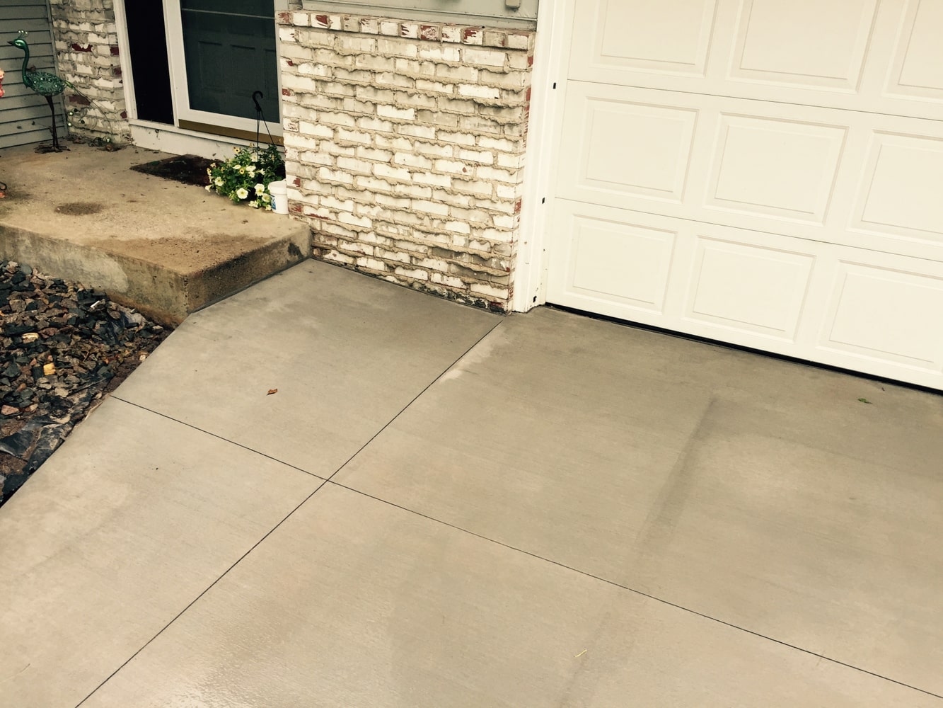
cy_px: 354
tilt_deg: -26.2
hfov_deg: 61.7
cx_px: 472
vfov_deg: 48.2
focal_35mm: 29
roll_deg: -3.7
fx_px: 790
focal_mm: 4.15
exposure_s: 1/120
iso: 40
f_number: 2.2
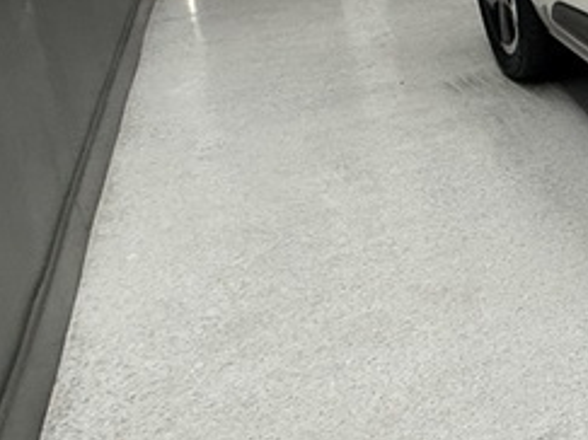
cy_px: -99
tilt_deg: -11.8
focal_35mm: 59
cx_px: 1210
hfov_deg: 18.5
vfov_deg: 22.7
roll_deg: -0.2
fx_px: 1002
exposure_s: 1/100
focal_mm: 2.22
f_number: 2.2
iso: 160
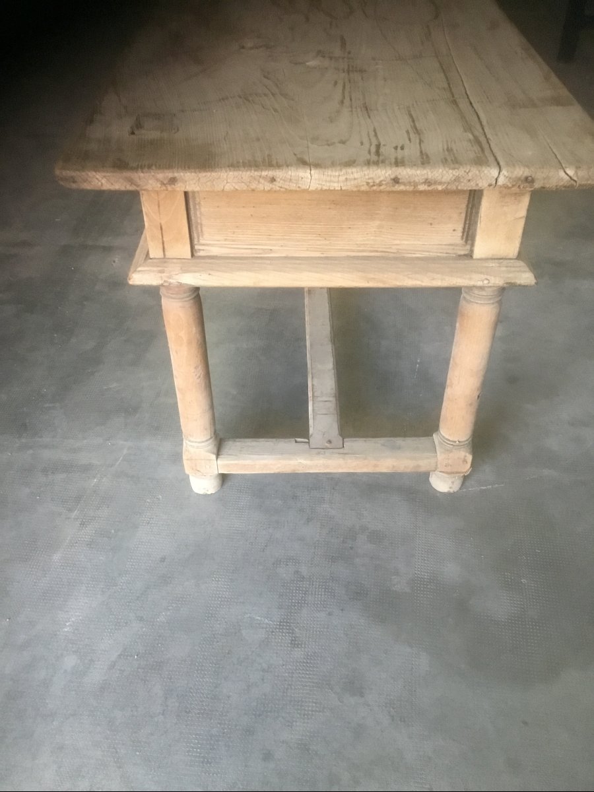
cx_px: 297
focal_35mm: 31
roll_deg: -1.0
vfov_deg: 58.4
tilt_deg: -42.2
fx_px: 709
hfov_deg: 45.4
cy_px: 396
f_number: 2.4
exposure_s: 1/25
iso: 200
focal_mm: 3.3
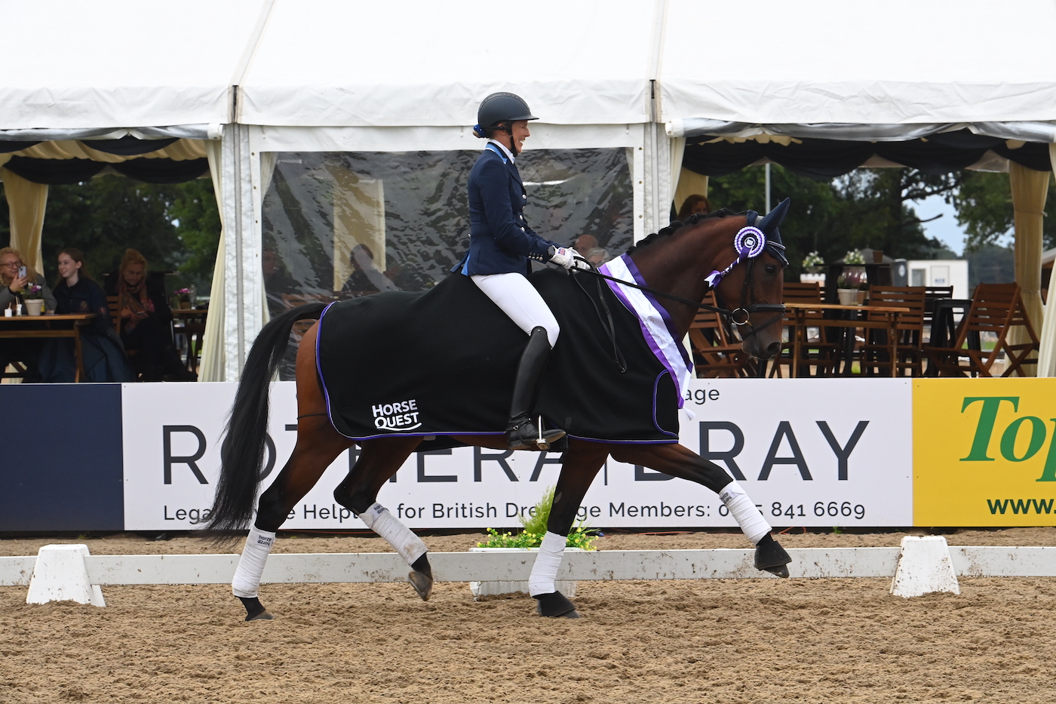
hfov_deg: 12.5
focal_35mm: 165
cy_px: 352
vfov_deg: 8.3
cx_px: 528
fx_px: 4839
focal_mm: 165
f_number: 11
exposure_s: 1/640
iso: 2500
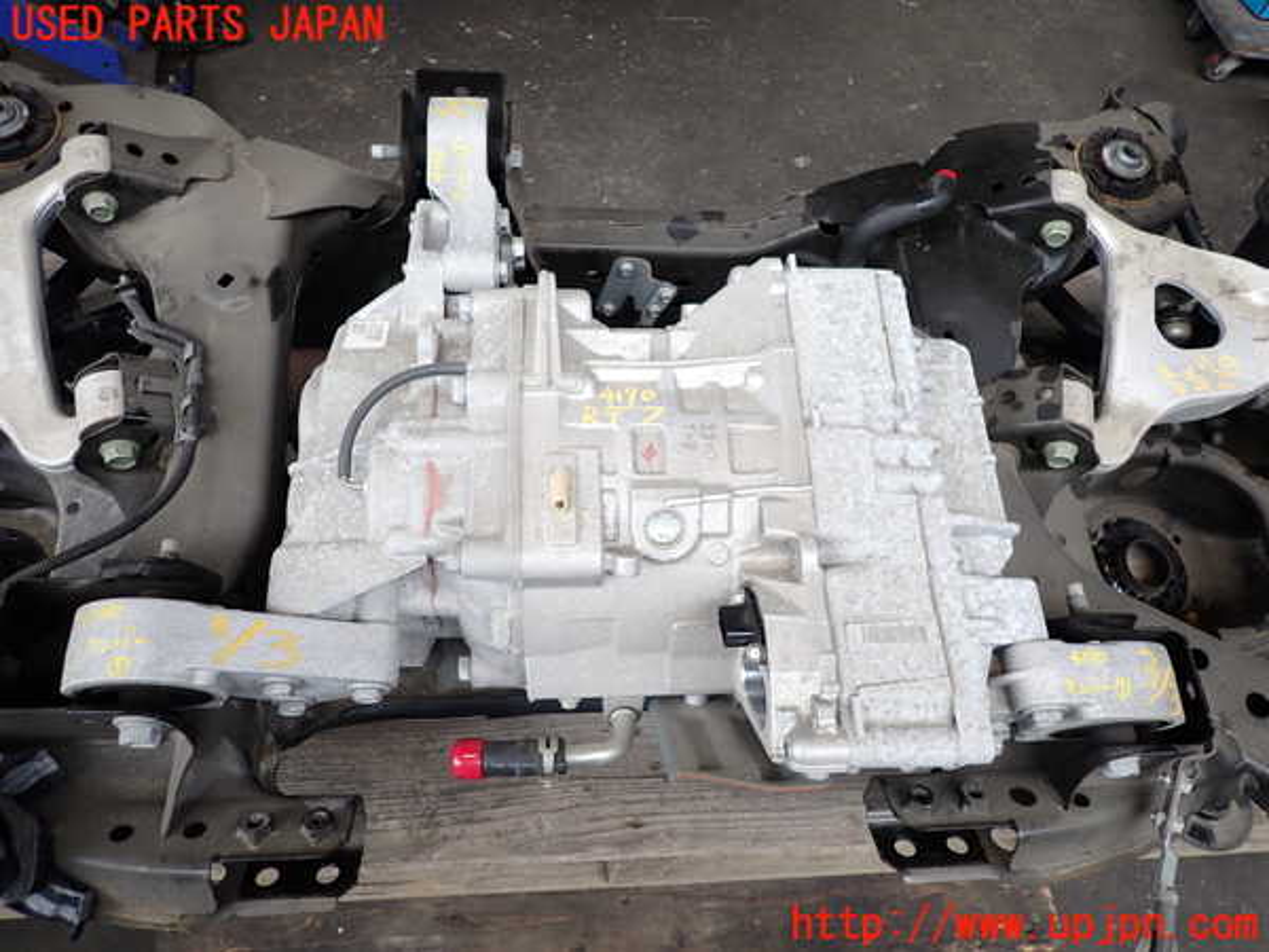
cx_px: 634
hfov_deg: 69.4
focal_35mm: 25
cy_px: 476
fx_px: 916
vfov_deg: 54.9
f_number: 2
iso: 100
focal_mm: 4.5
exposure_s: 1/125
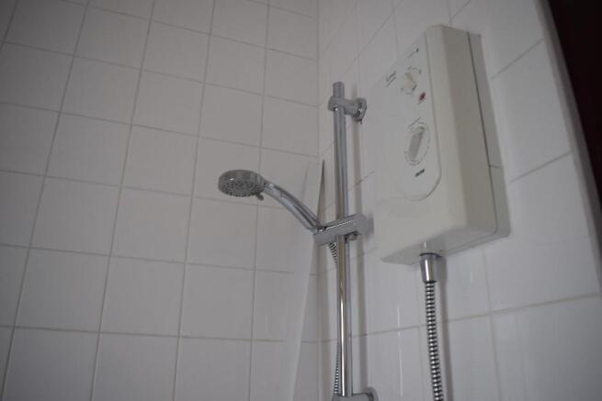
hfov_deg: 67.4
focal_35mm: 27
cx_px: 301
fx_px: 452
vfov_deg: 48.0
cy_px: 200
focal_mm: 18
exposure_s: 1/80
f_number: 4.5
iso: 400
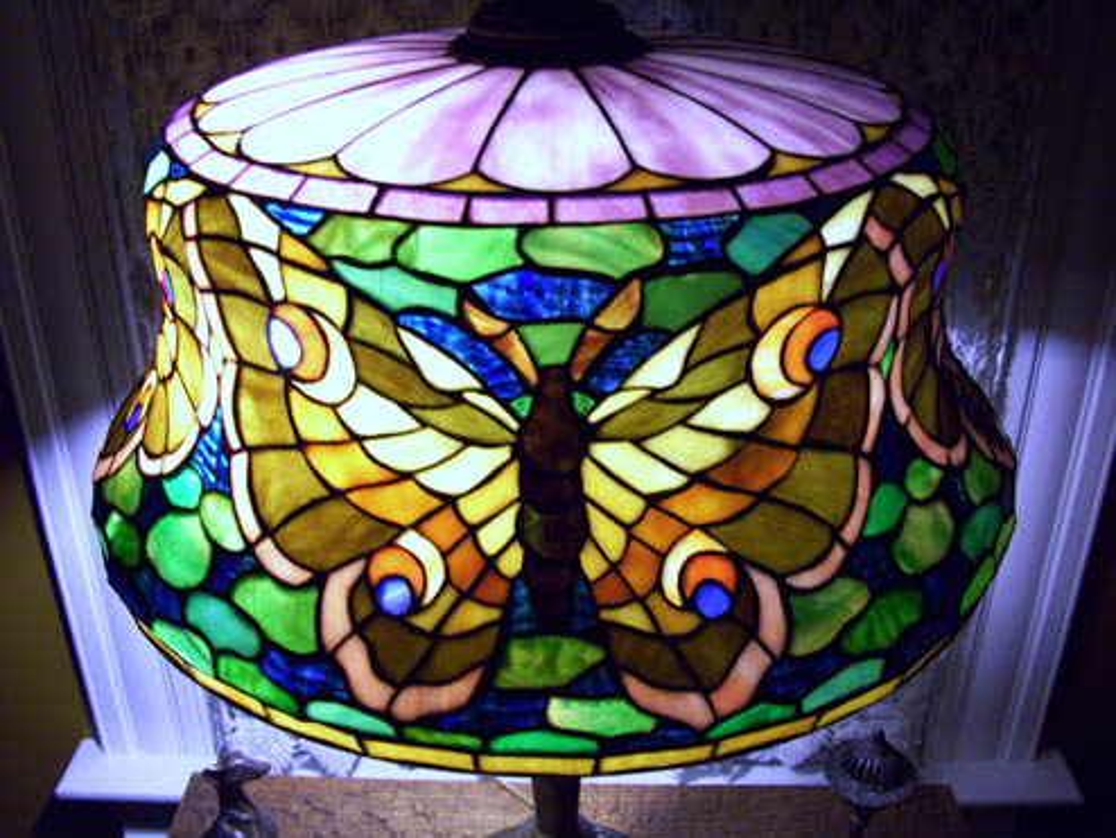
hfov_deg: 53.9
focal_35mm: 34
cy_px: 419
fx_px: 1097
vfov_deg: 41.8
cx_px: 558
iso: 160
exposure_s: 1/8
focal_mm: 5.7
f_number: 2.9
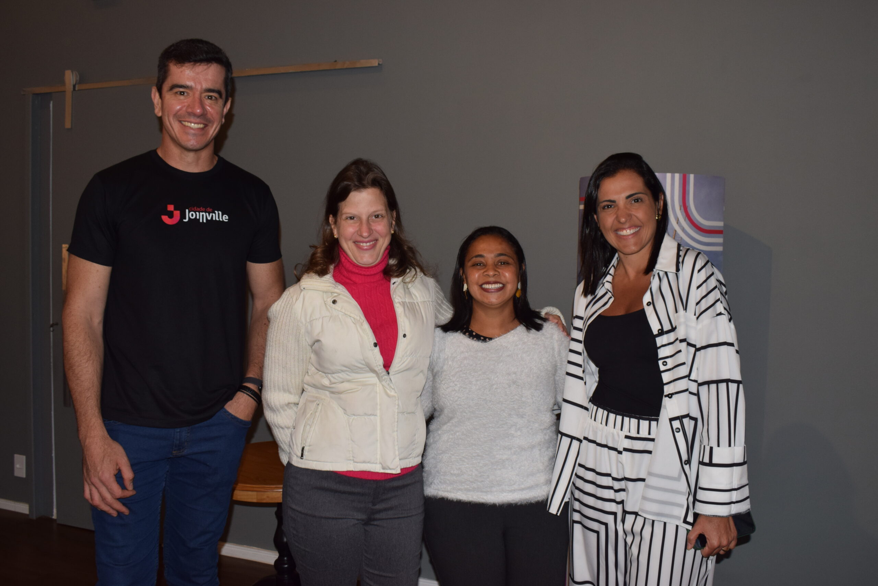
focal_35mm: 33
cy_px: 293
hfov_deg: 57.2
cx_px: 439
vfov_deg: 40.0
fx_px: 805
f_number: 9
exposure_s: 1/125
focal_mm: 22
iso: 400
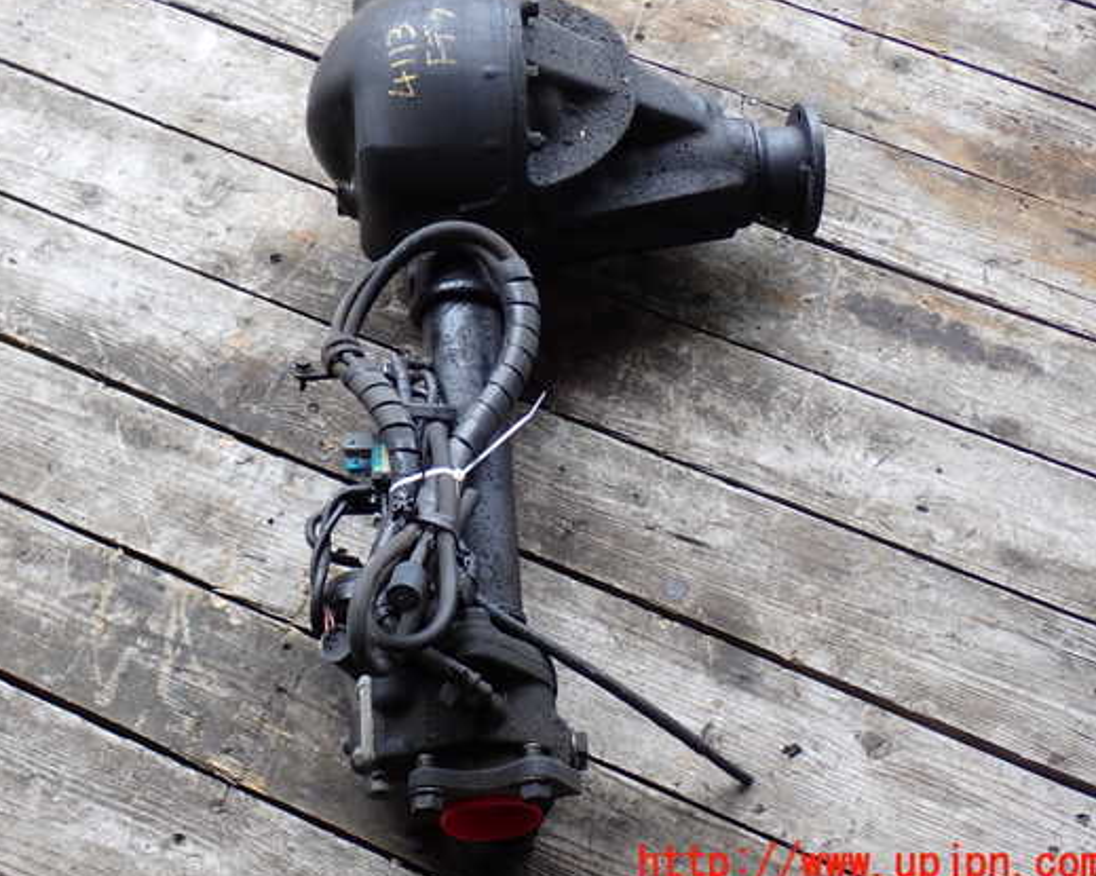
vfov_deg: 28.6
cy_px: 416
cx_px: 481
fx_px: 1719
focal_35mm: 53
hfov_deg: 35.3
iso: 125
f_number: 3.1
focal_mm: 8.4
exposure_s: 1/100
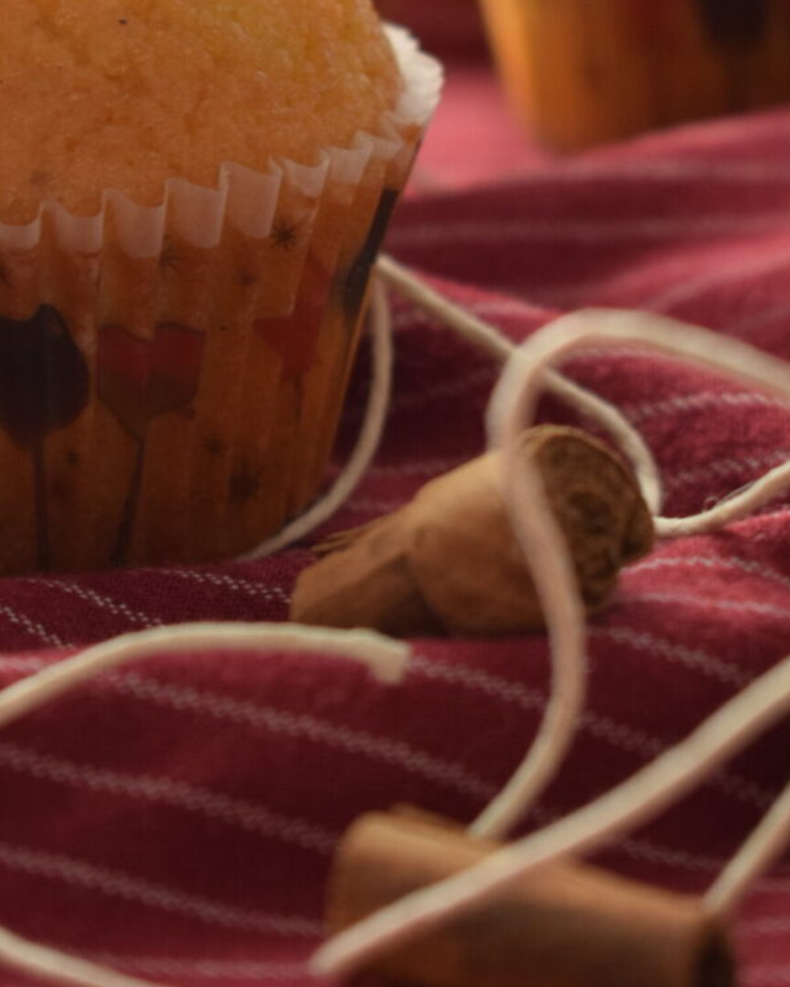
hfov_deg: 8.4
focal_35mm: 183
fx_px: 5349
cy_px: 84
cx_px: 181
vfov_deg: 10.5
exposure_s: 1/100
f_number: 5.6
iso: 400
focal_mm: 55
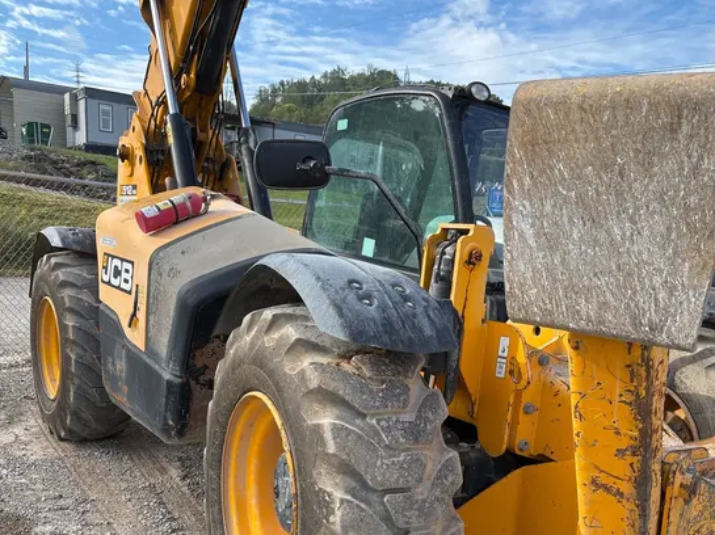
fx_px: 722
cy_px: 403
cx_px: 358
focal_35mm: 35
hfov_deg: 52.7
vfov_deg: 39.5
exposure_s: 1/1037
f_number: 1.6
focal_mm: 5.96
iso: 50
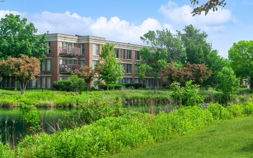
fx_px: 421
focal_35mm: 61
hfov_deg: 33.4
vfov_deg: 21.3
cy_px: 70
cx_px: 150
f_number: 8
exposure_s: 1/250
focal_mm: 46
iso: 200
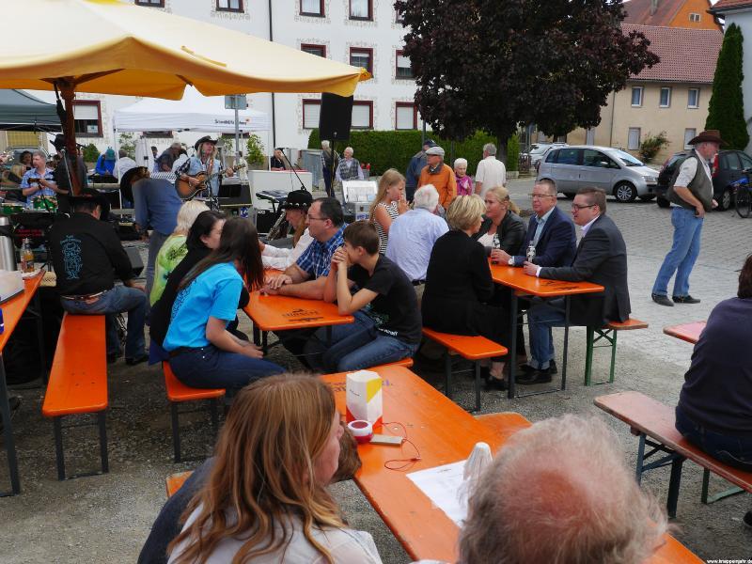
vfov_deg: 46.8
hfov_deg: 60.0
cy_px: 282
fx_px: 652
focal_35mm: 30
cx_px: 376
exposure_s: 1/320
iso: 200
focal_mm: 15
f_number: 6.3
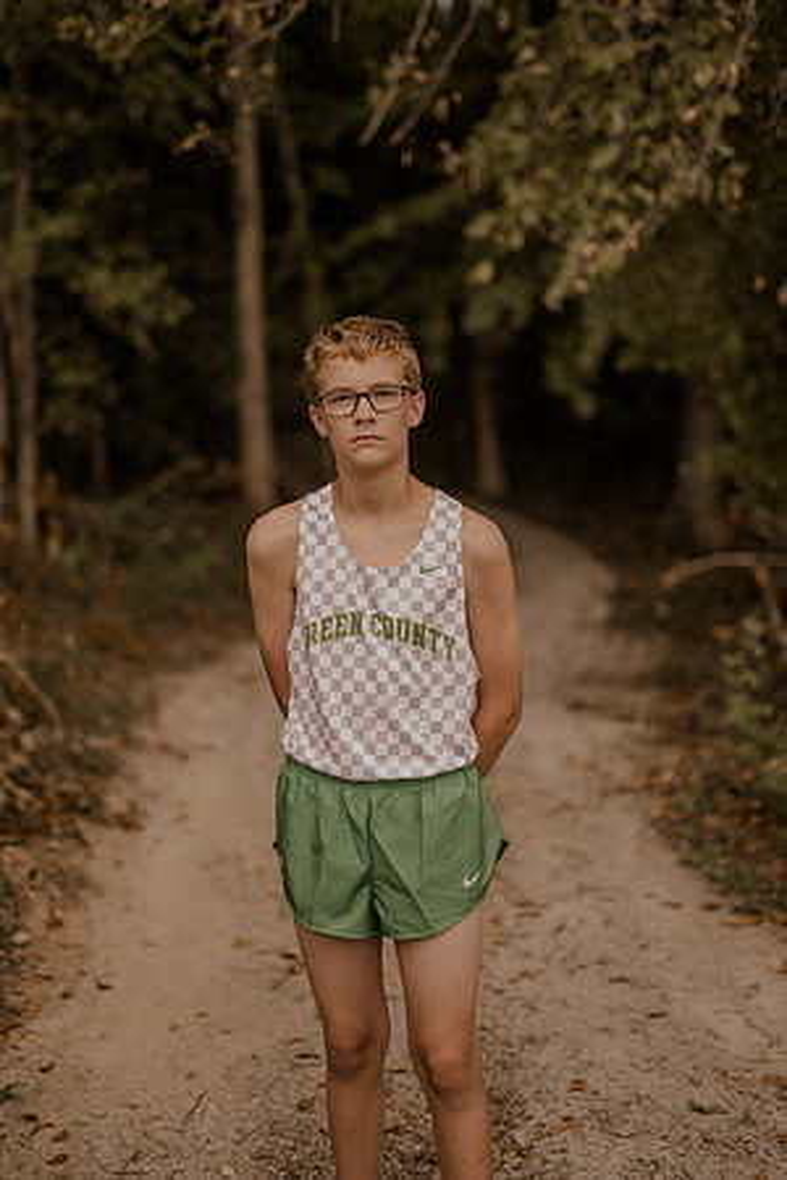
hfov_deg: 27.0
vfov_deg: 39.6
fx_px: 1639
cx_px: 394
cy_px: 590
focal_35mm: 50
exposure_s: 1/1000
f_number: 1.4
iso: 64
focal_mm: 50
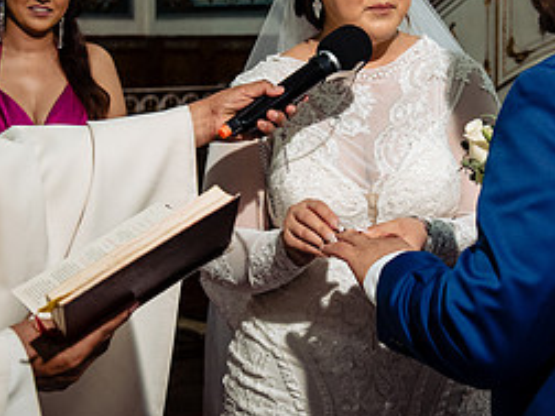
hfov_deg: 23.3
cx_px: 313
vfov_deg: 17.4
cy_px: 63
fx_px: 1347
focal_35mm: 84
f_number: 5
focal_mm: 38
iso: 2000
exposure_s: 1/125
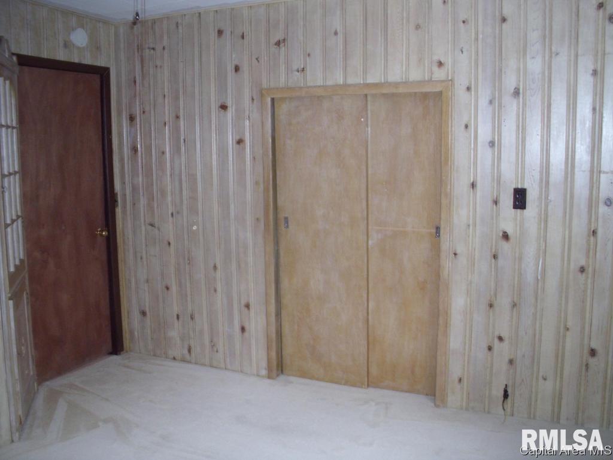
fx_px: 673
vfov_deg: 37.8
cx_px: 306
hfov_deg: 49.0
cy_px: 230
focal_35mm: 38
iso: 400
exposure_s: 1/60
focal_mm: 6.3
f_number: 2.9
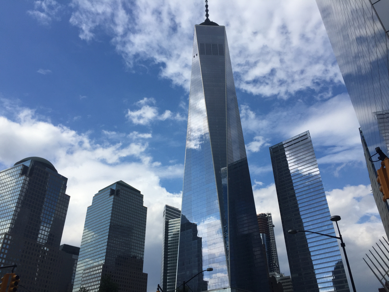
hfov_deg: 61.7
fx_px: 326
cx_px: 194
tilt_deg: +34.5
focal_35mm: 29
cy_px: 146
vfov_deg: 48.2
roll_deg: +0.0
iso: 32
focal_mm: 4.15
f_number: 2.2
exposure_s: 1/3049
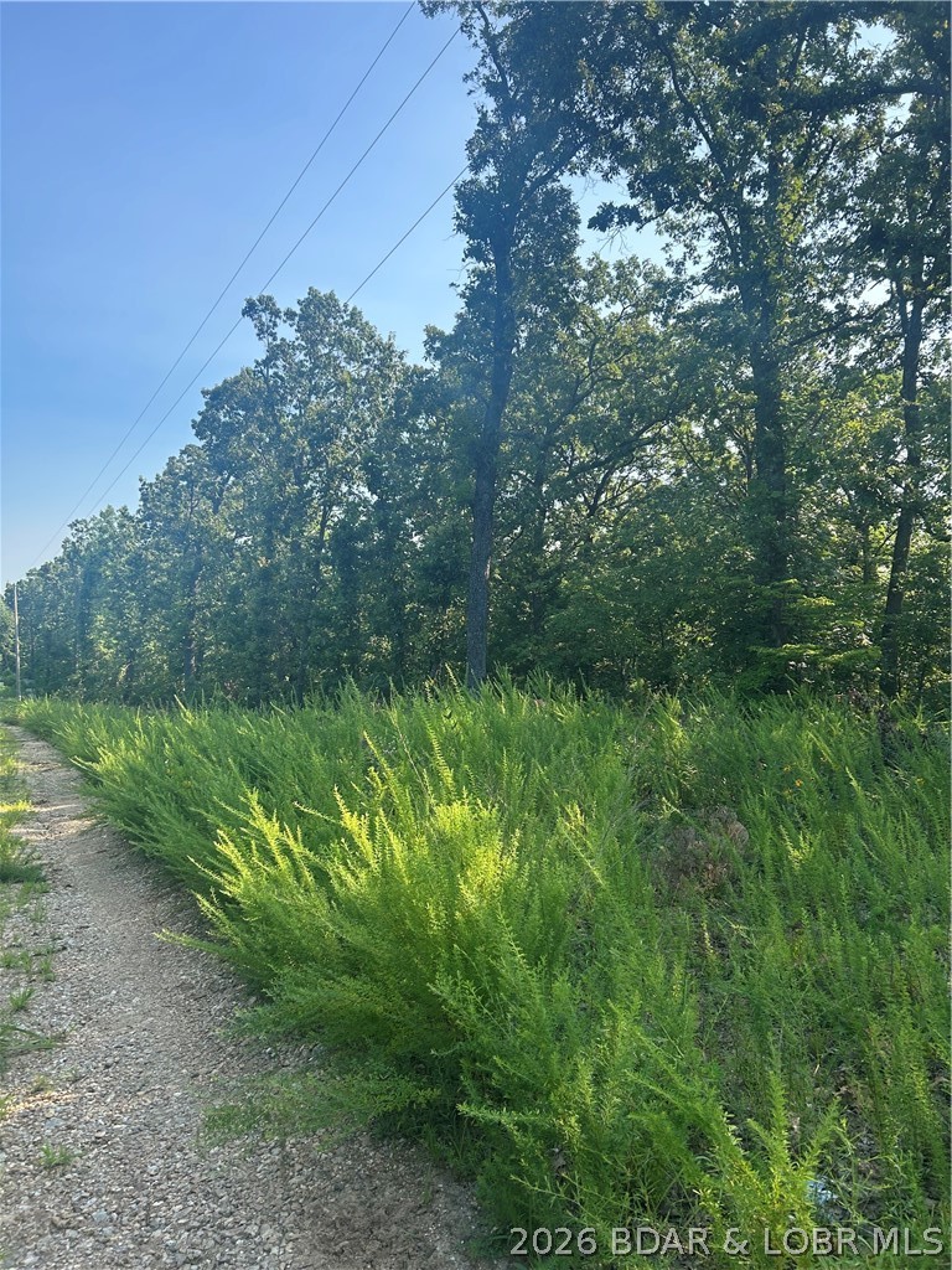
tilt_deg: -1.5
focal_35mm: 26
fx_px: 953
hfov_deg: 53.1
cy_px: 635
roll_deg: +0.8
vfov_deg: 67.3
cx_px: 476
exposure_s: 1/1183
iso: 50
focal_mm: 5.7
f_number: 1.5
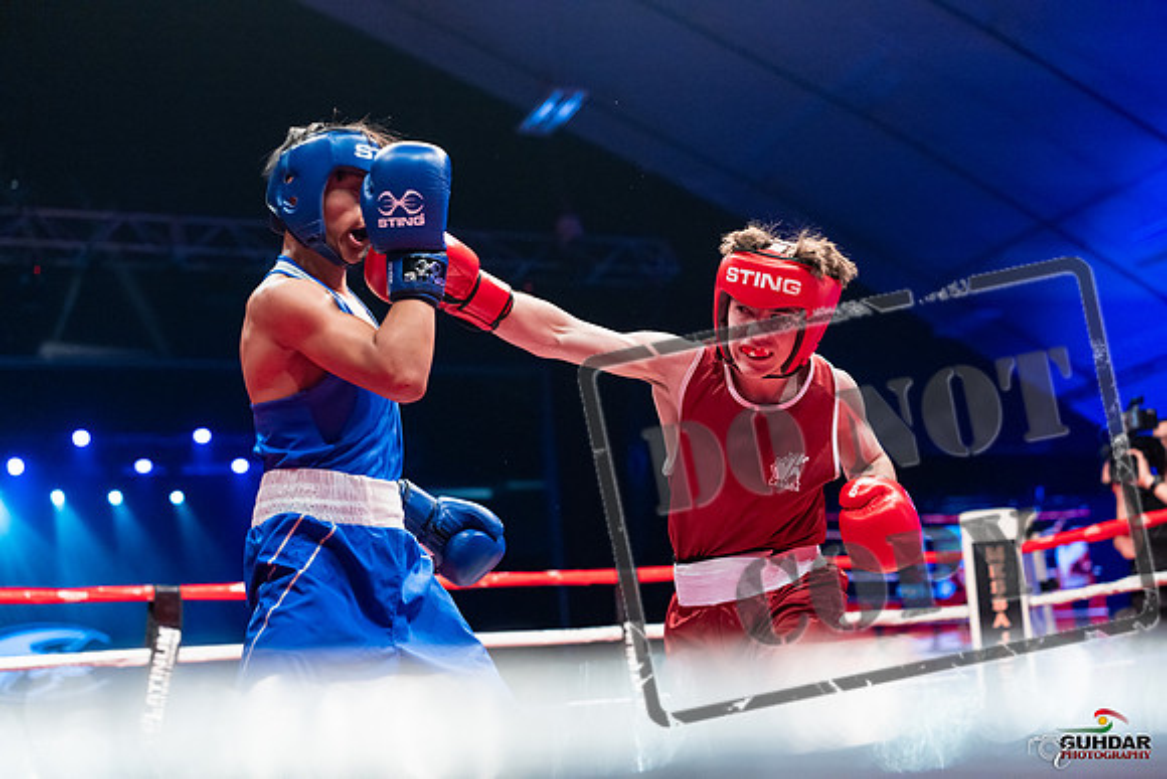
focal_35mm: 50
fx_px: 1621
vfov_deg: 27.0
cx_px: 584
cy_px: 390
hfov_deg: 39.6
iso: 3200
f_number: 2.5
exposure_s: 1/1000
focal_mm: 50
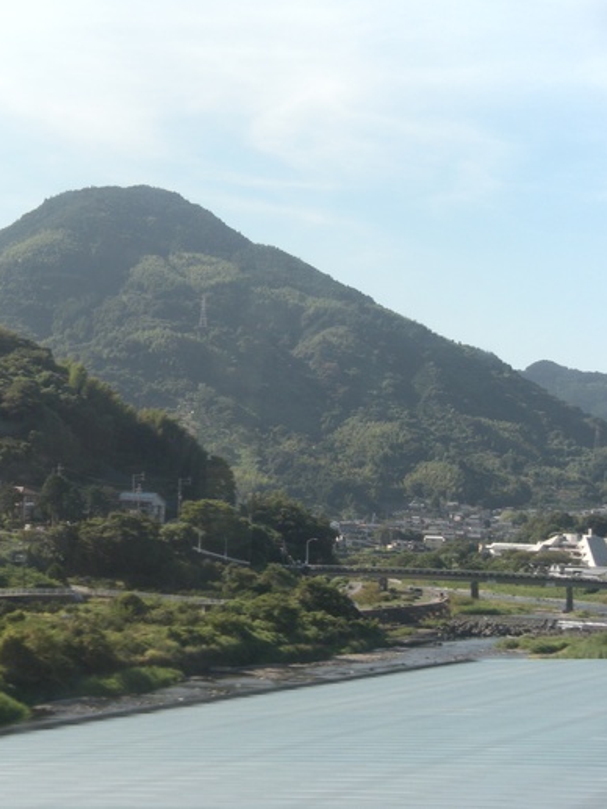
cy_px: 403
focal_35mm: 92
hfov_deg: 16.0
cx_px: 163
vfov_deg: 21.3
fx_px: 2150
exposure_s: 1/262
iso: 64
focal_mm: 11.3
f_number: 4.4
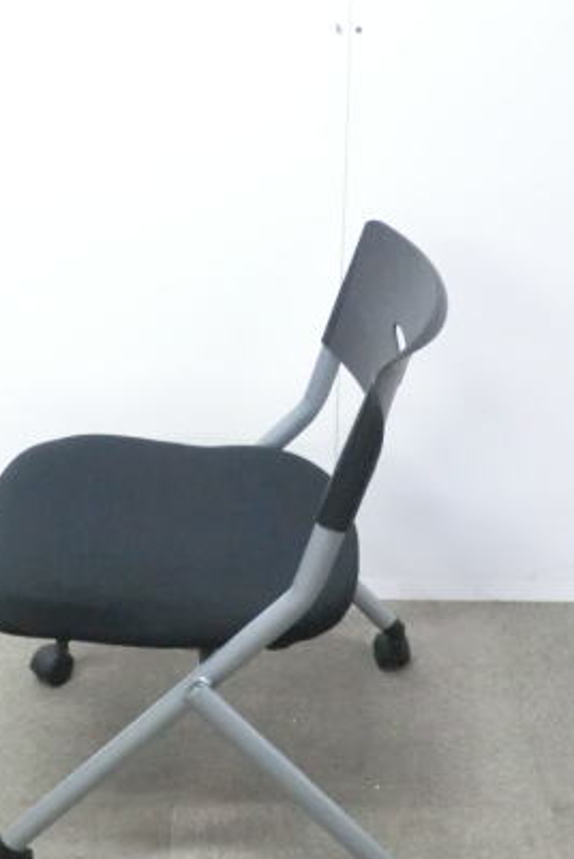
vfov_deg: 31.9
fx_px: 1504
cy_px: 465
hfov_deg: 21.6
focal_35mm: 63
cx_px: 225
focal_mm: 6.9
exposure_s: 1/25
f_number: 3.9
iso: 800
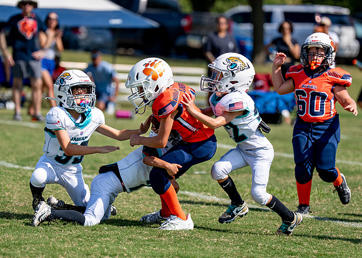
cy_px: 108
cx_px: 156
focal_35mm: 257
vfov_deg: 5.6
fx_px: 2646
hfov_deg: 7.8
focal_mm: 171
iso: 160
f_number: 2.8
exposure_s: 1/4000
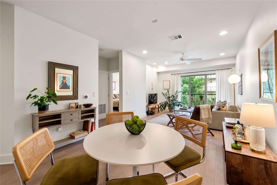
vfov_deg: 77.3
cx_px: 138
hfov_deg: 100.4
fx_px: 115
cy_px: 92
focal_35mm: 15
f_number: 8
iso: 400
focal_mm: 15
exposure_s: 1/6
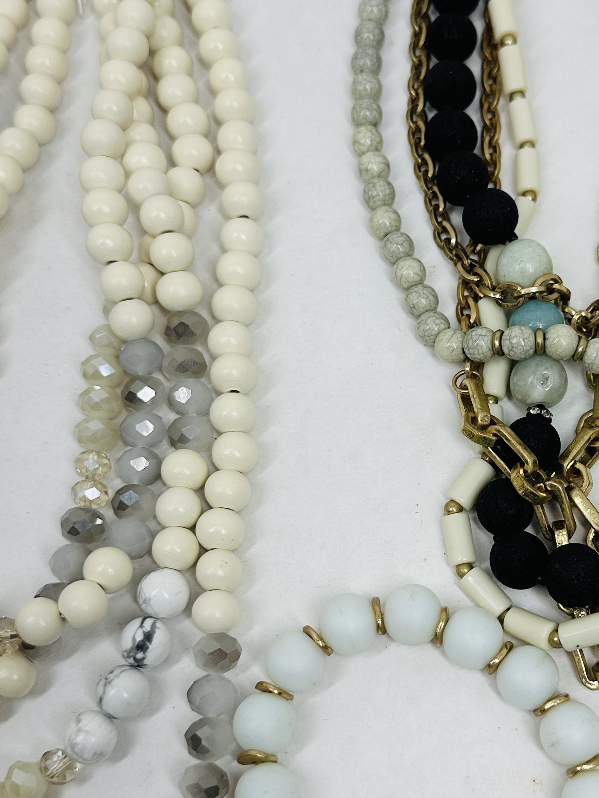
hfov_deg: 30.6
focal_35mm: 47
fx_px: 1085
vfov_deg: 40.4
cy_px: 433
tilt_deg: -70.8
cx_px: 412
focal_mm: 6.86
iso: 80
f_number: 1.78
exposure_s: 1/1473
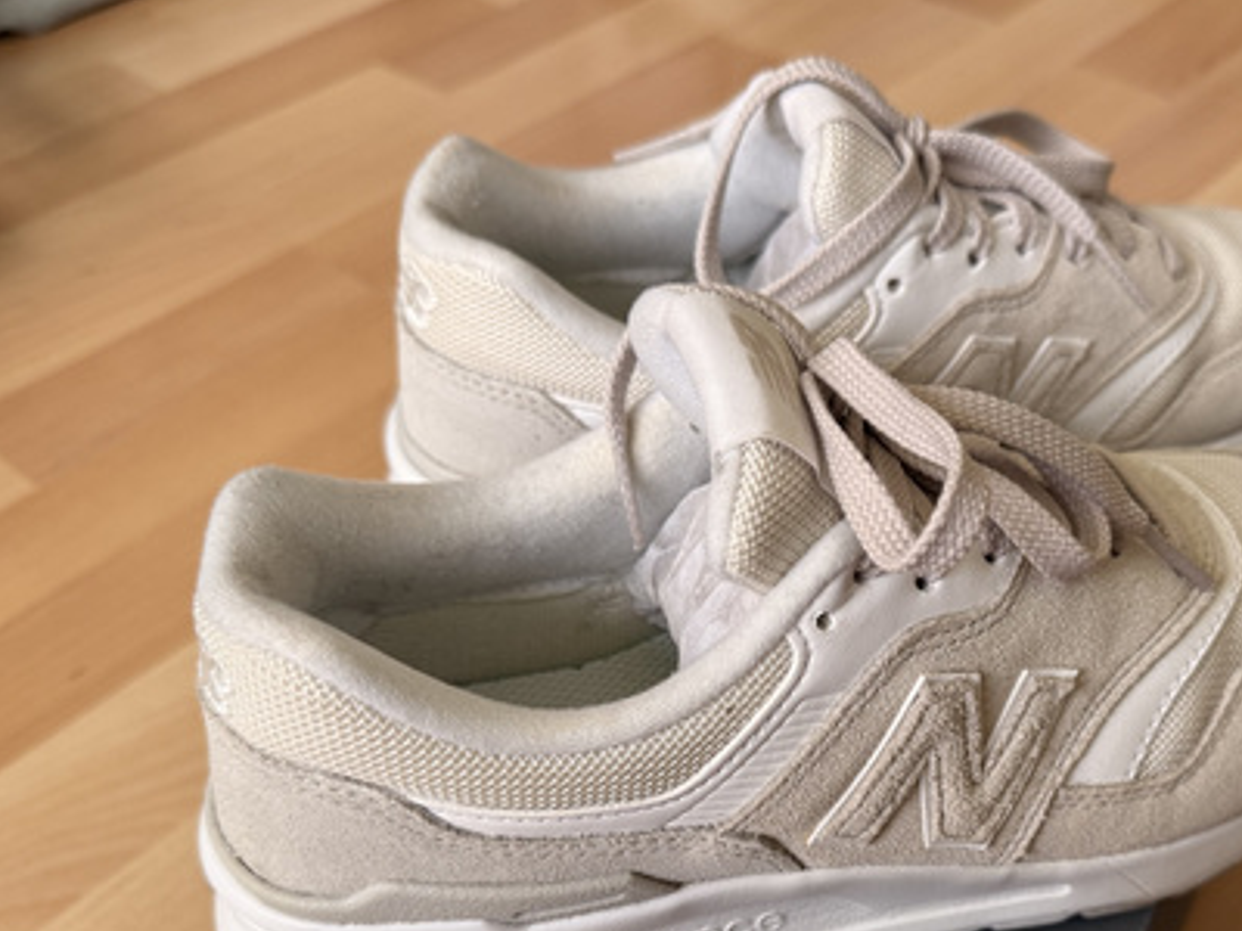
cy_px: 680
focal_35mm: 36
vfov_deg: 38.8
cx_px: 817
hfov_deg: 50.5
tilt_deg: -49.0
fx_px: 1292
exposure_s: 1/121
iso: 160
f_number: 1.78
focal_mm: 6.76
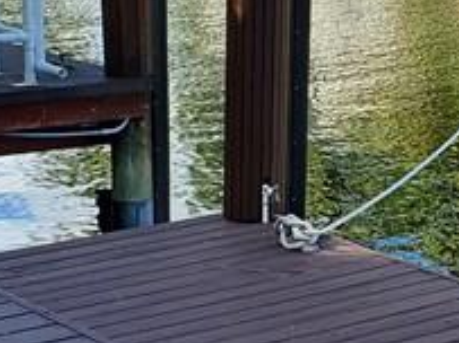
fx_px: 1736
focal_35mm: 131
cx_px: 457
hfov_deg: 14.8
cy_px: 126
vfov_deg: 11.3
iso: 50
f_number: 2.4
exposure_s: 1/975
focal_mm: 4.3
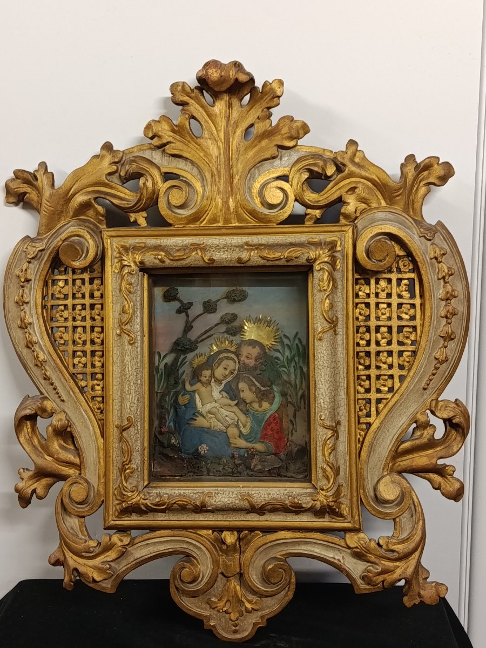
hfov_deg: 30.3
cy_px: 324
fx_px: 899
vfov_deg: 39.7
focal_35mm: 48
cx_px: 243
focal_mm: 5.24
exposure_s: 1/50
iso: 1034
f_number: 1.7
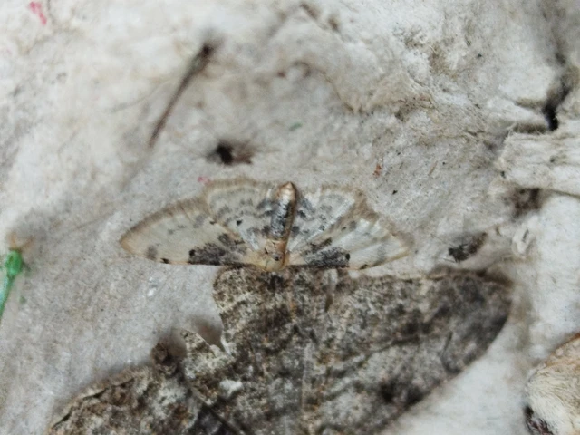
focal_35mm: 29
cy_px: 218
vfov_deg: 48.2
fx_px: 486
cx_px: 290
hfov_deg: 61.7
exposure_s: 1/33
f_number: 1.7
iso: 320
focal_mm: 5.31
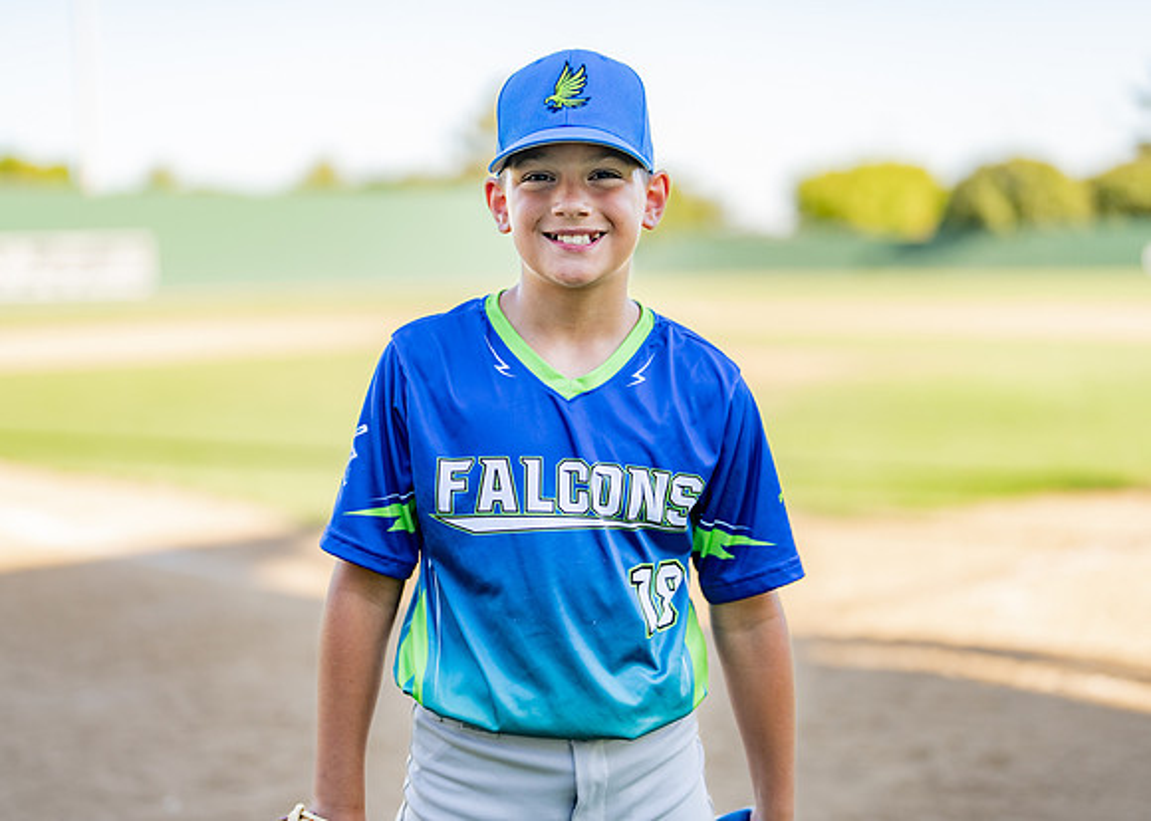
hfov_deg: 34.2
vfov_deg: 24.8
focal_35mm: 57
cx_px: 581
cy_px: 392
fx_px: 1869
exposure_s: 1/1600
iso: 100
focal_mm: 50
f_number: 1.2
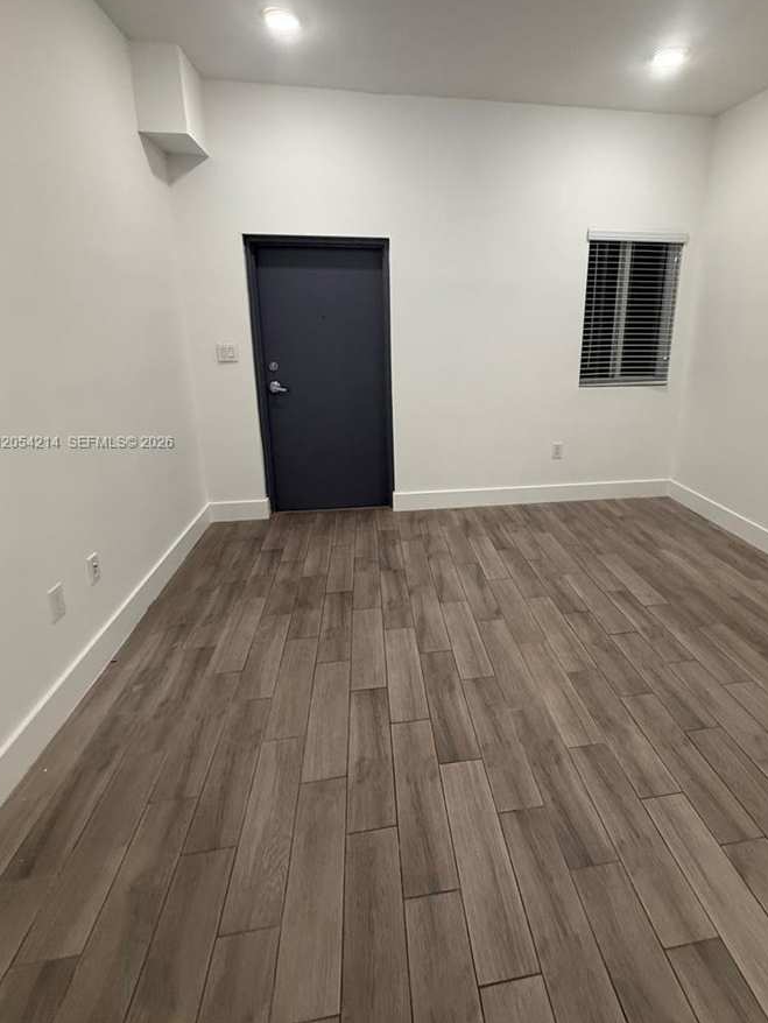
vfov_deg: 90.5
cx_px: 448
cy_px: 443
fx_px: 503
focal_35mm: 17
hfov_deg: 74.2
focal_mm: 2.22
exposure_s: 1/120
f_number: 2.2
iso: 320
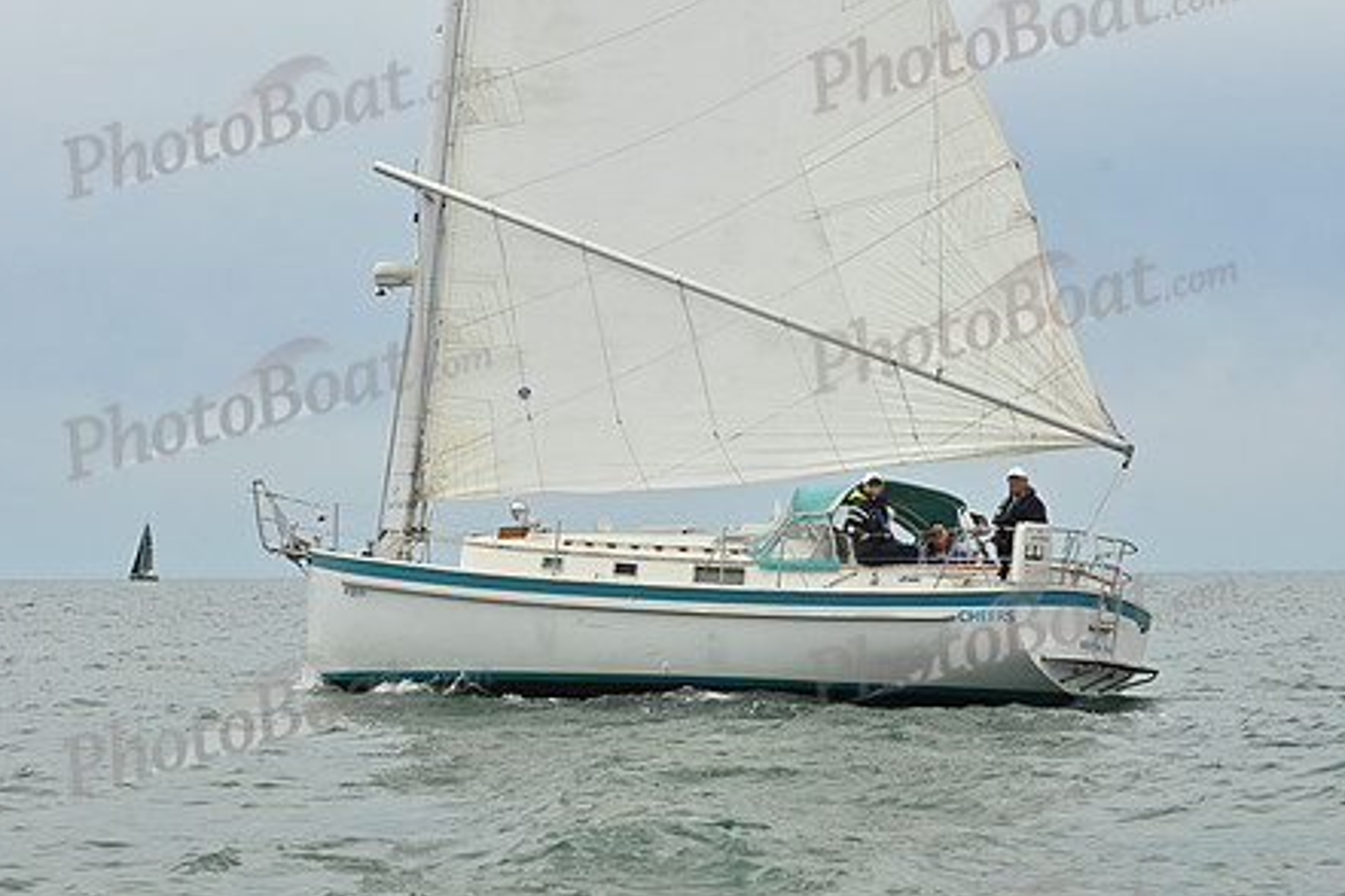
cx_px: 653
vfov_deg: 14.9
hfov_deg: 22.1
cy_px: 517
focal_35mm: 92
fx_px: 3437
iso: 320
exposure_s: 1/1250
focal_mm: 70
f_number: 10
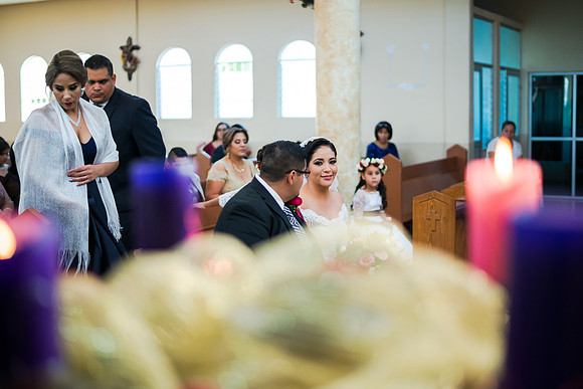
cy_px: 194
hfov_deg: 39.6
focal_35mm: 50
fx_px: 810
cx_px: 292
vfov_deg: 27.0
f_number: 1.8
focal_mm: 50
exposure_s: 1/320
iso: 1000
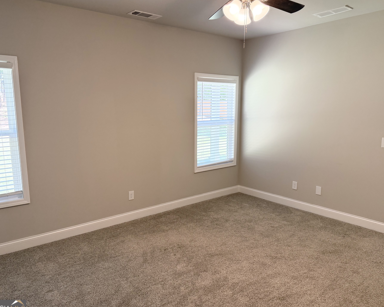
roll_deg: +0.9
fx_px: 295
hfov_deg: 66.0
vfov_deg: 54.9
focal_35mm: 26
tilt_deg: -9.1
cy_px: 156
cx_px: 191
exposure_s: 1/120
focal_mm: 6.76
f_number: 1.78
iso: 250
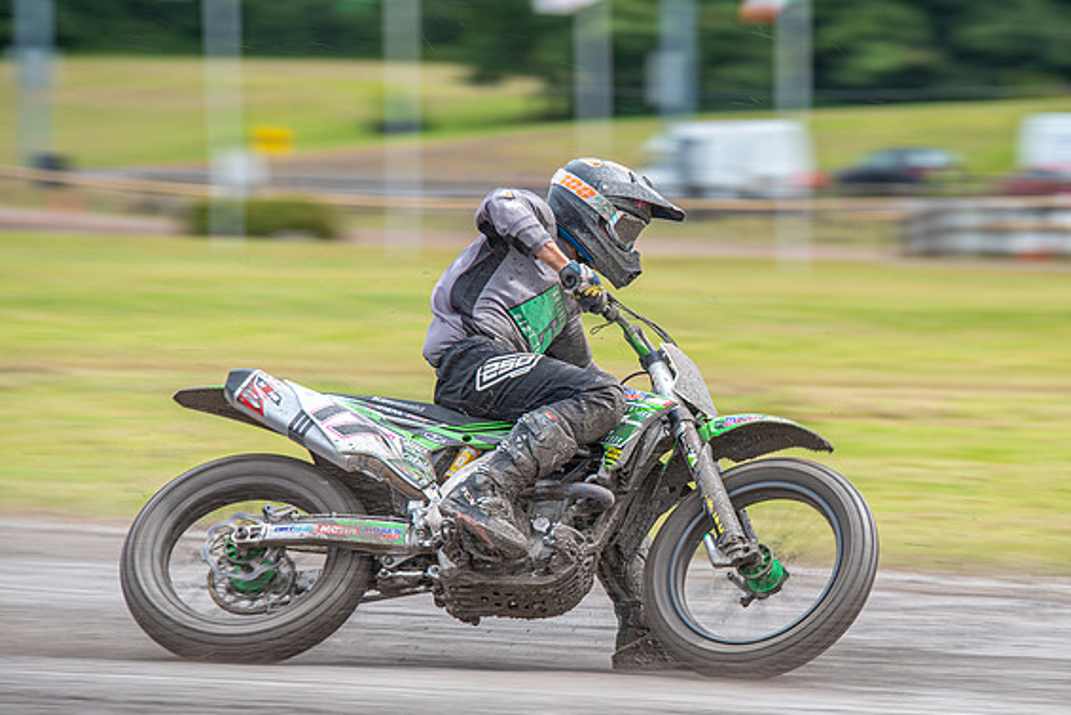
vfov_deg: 4.6
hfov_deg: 6.9
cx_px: 738
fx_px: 8927
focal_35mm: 300
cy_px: 437
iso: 160
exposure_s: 1/250
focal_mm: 200
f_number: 5
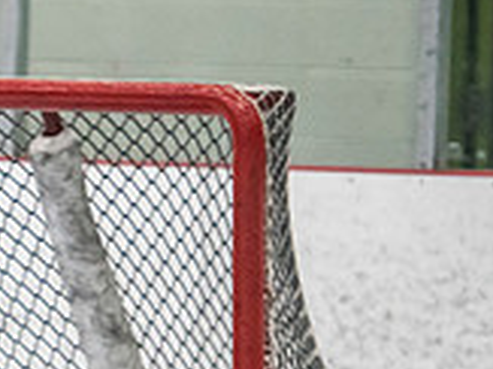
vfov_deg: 2.1
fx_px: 10247
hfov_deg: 2.7
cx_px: -674
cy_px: 313
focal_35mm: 720
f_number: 3.2
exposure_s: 1/640
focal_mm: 145
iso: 2500
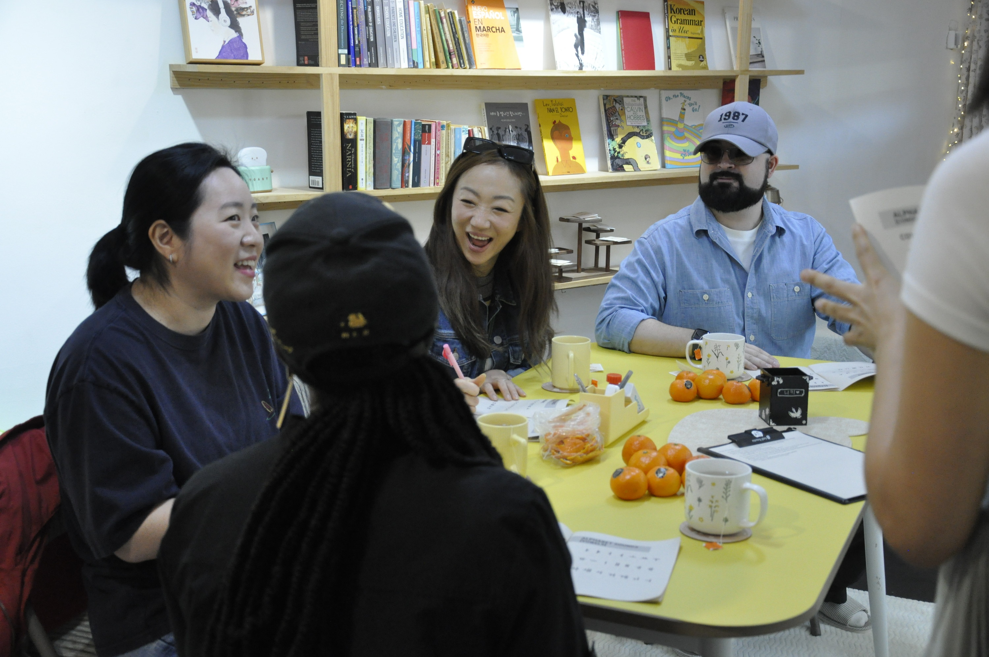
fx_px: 1153
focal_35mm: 42
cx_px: 494
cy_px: 328
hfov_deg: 46.4
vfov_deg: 31.8
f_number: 4
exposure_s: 1/125
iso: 1800
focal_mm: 28
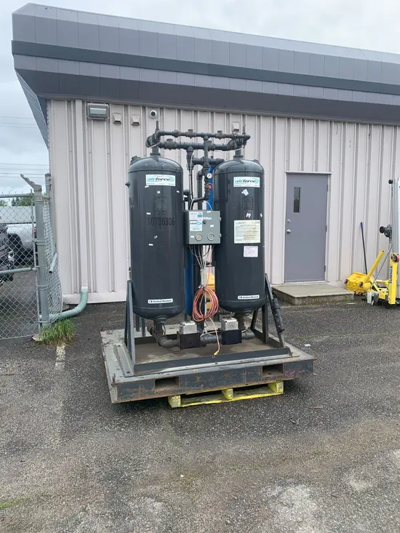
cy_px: 266
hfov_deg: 53.1
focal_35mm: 26
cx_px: 200
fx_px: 400
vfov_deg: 67.3
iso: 25
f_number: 1.8
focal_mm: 4.25
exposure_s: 1/656
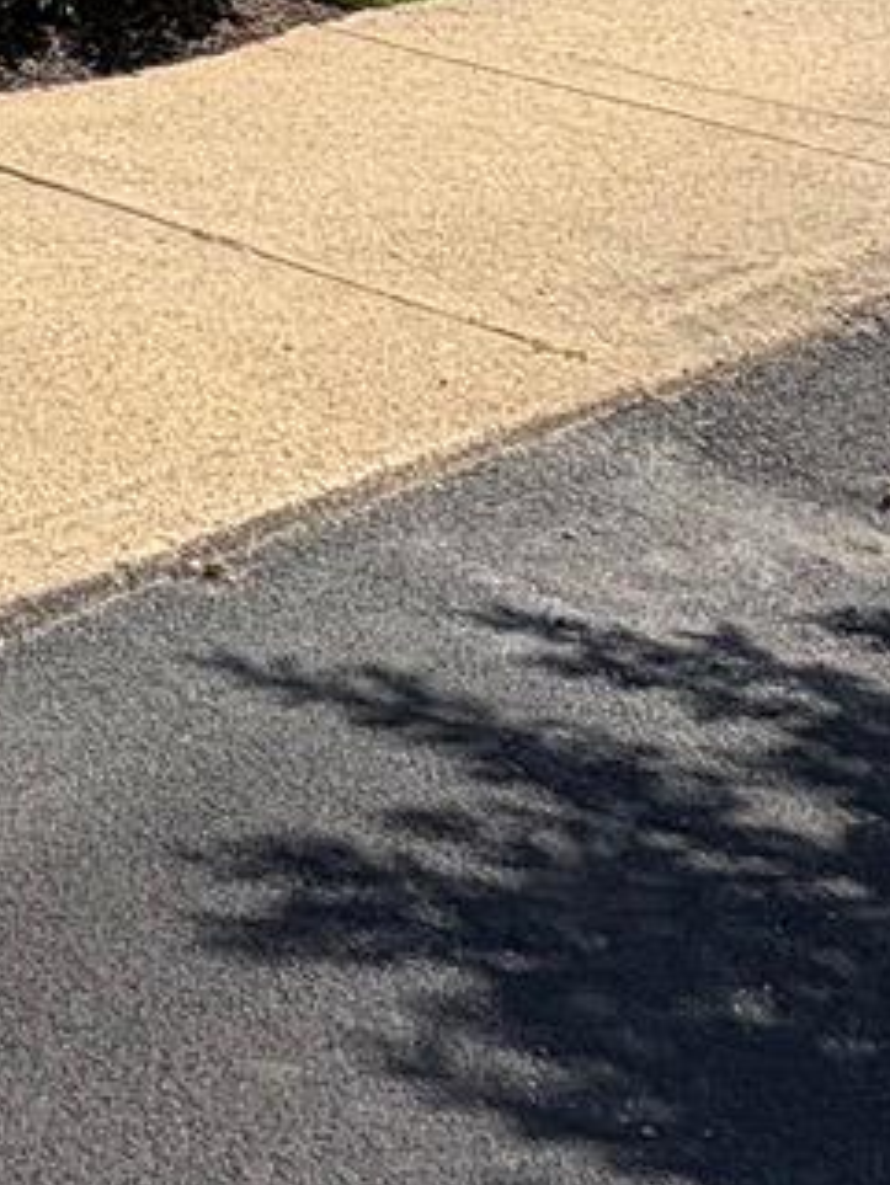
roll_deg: +1.6
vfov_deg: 21.3
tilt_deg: +8.8
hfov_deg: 16.8
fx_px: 2295
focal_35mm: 67
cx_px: -860
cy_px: -842
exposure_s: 1/1006
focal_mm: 2.22
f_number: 2.2
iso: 40
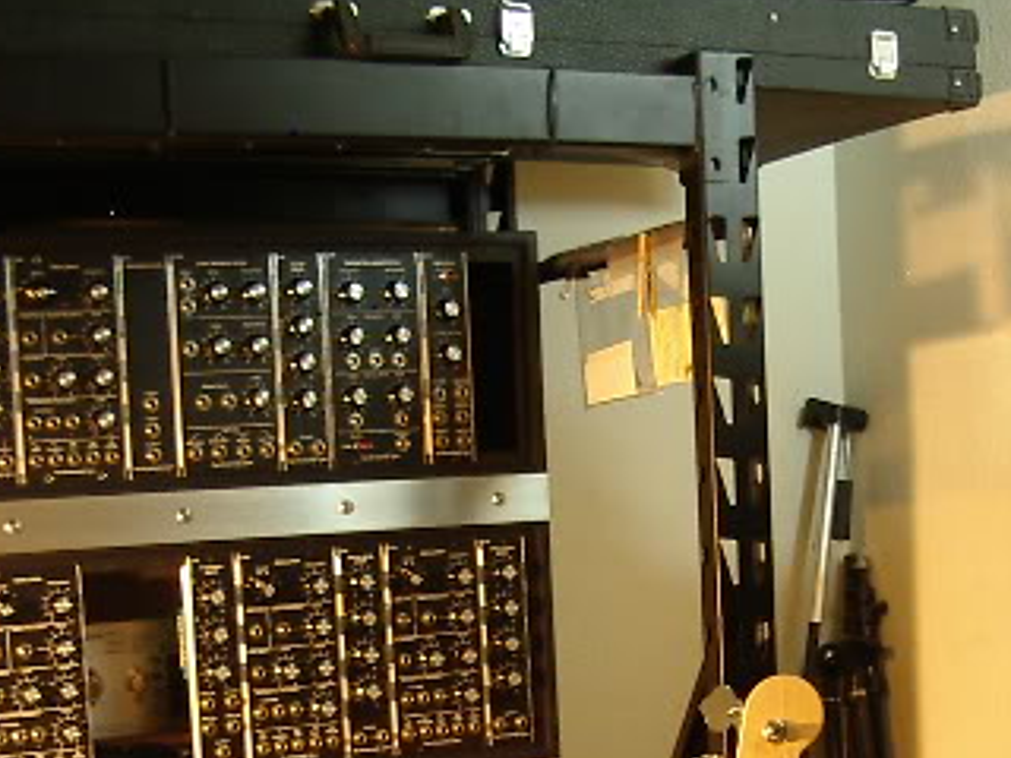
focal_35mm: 76
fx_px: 2220
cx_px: 714
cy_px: 742
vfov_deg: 18.9
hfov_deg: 25.5
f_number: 2.6
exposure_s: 1/4
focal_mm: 5.8
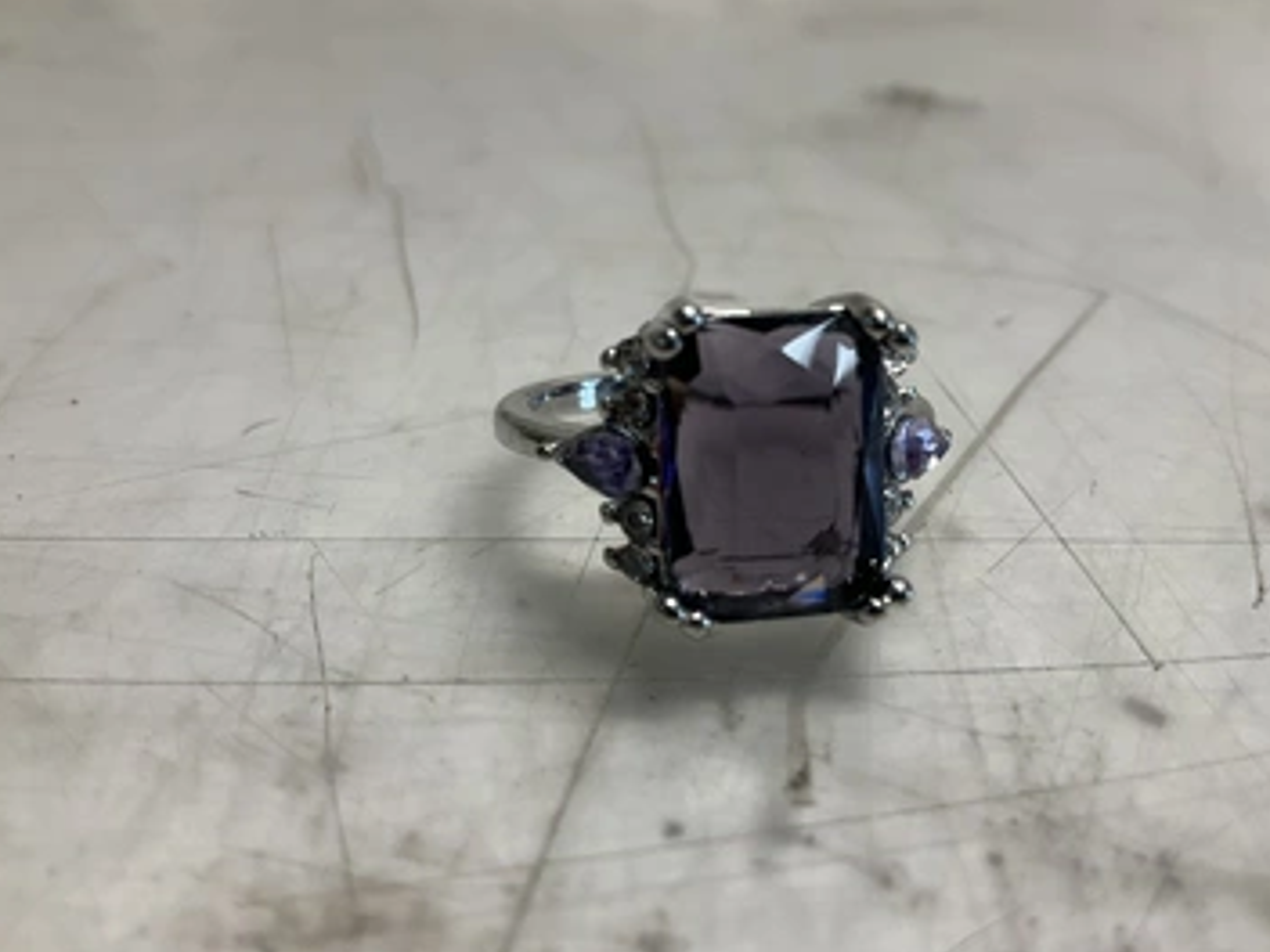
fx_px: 1211
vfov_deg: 42.9
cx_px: 671
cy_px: 476
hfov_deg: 55.3
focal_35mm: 33
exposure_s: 1/120
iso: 50
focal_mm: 3
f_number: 1.8
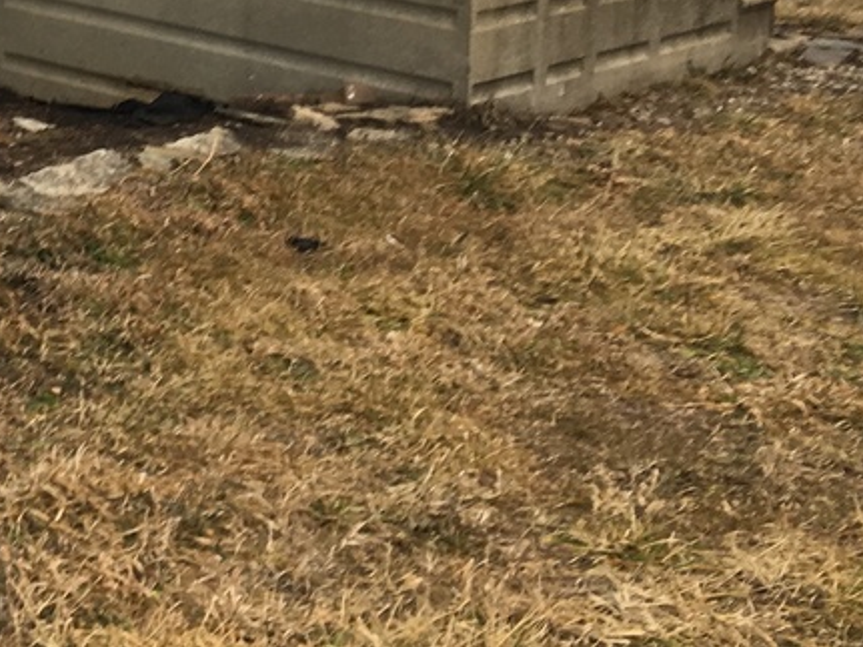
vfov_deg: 13.9
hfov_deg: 18.8
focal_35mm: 97
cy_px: -433
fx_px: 2418
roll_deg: -2.8
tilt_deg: +1.2
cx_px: -254
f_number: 2.2
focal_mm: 4.15
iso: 25
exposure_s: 1/60
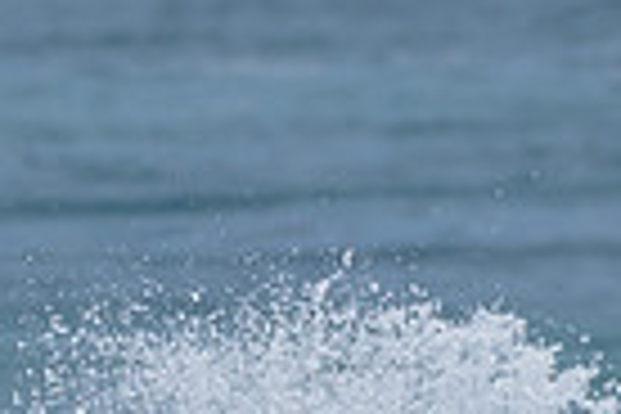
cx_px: 454
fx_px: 44346
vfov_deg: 0.5
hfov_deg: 0.8
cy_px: 557
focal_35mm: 2571
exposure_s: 1/2000
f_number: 5.6
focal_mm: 500
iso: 200
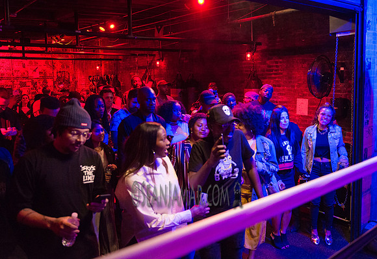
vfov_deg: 40.9
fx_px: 347
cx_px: 194
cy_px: 110
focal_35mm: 33
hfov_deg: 57.0
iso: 4000
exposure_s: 1/250
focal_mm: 28
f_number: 2.8
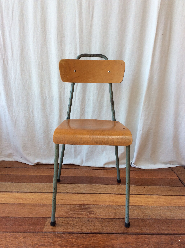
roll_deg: -0.7
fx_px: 229
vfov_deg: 56.9
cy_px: 124
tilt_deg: -16.4
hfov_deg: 44.1
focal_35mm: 32
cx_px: 92
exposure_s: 1/33
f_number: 2.4
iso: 32
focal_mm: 3.3
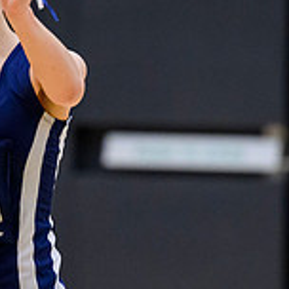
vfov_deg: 2.0
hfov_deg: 2.0
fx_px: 8123
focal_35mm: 860
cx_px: -43
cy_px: 214
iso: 6400
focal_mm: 200
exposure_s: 1/800
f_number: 3.5
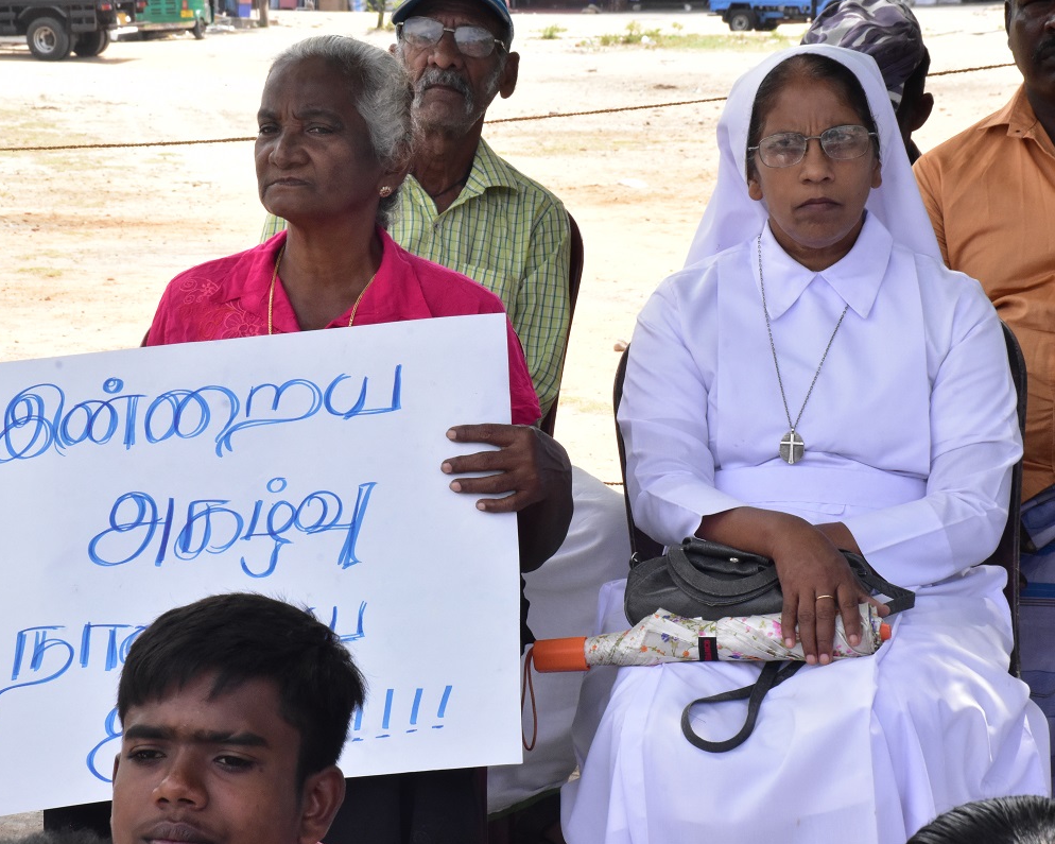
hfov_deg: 16.2
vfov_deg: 13.0
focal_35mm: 119
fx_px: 3715
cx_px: 452
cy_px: 423
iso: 2000
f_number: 25
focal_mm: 70
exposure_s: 1/200
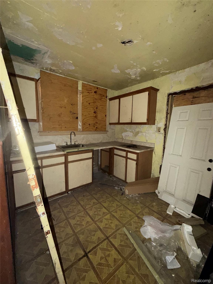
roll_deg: -1.1
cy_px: 142
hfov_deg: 85.7
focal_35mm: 14
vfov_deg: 102.1
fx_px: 115
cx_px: 106
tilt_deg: -7.6
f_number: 2.2
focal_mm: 2.22
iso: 400
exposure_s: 1/27
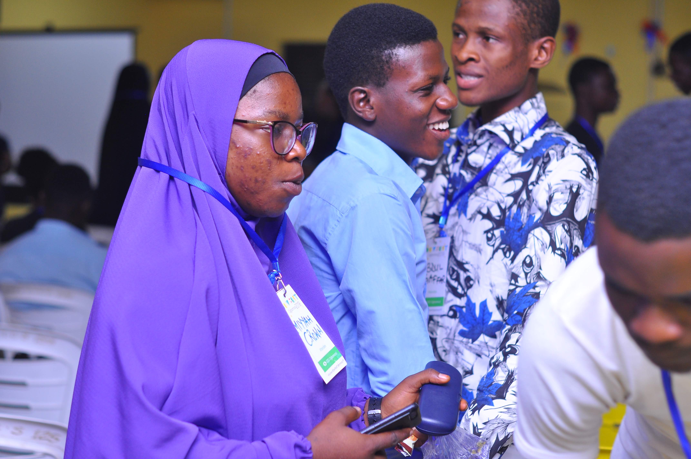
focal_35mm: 75
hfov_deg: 27.0
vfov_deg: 18.1
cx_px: 346
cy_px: 230
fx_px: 1438
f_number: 2.8
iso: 400
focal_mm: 50
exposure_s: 1/80
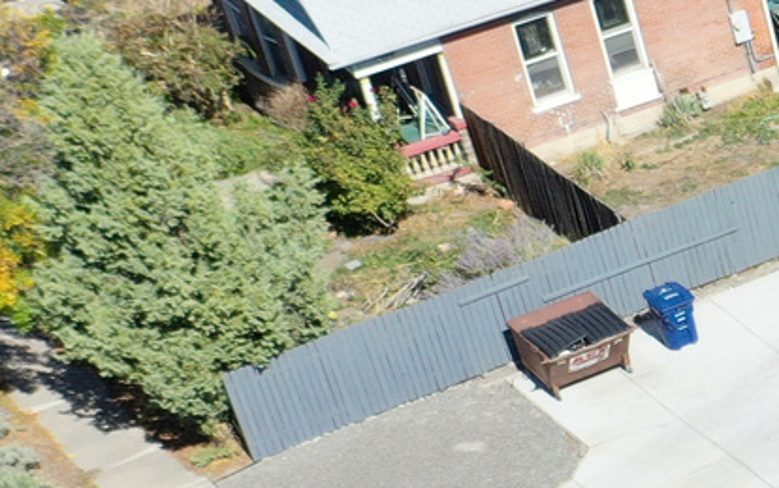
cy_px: 821
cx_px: 1788
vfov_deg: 9.0
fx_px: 2994
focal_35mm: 141
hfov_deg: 12.2
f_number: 3.5
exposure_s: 1/60
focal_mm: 10.26
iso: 200
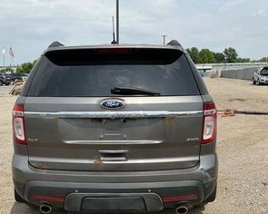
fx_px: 293
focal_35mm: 37
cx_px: 114
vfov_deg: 40.0
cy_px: 124
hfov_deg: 48.9
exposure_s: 1/2141
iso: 25
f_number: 1.8
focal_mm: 3
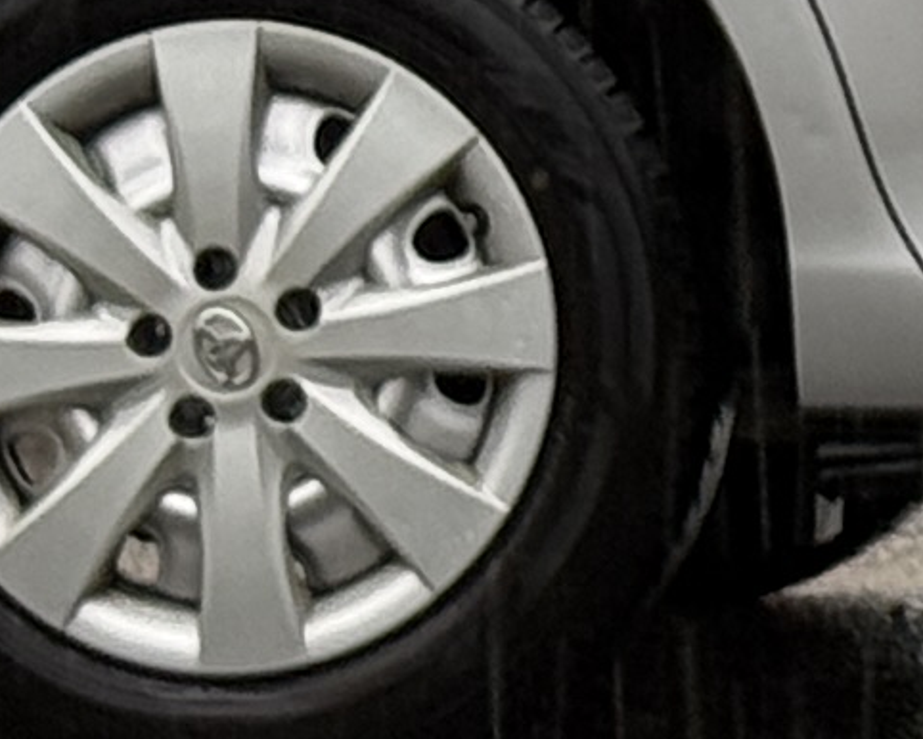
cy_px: -655
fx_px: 10713
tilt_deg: +1.8
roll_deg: -0.5
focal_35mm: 392
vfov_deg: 3.9
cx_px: 2162
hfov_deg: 4.8
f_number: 1.78
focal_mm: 6.76
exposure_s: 1/121
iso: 50
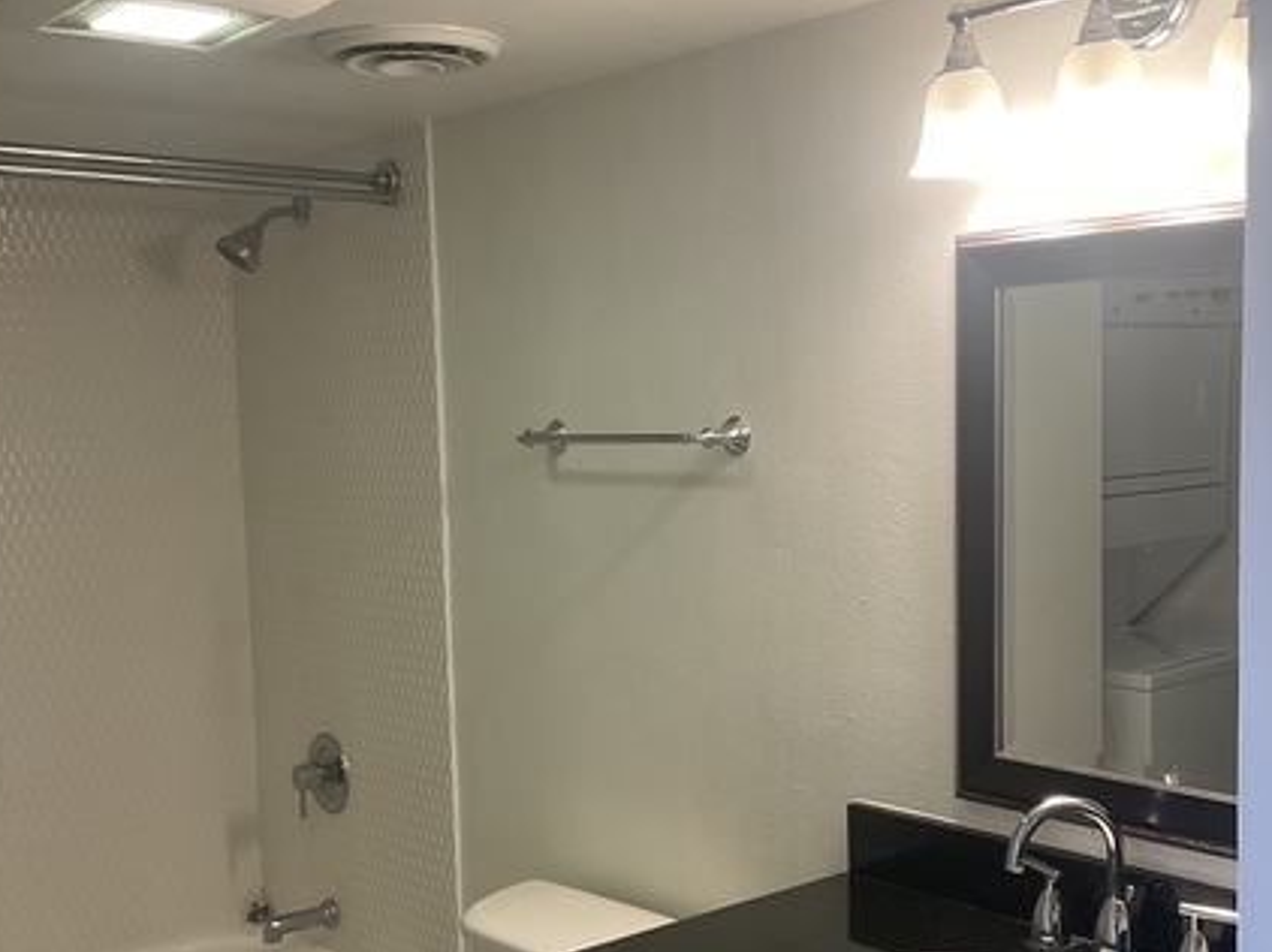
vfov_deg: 32.7
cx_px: 678
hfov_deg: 42.9
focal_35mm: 44
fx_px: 1616
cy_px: 572
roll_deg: +1.4
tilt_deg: -4.5
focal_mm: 3
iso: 50
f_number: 1.8
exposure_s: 1/60
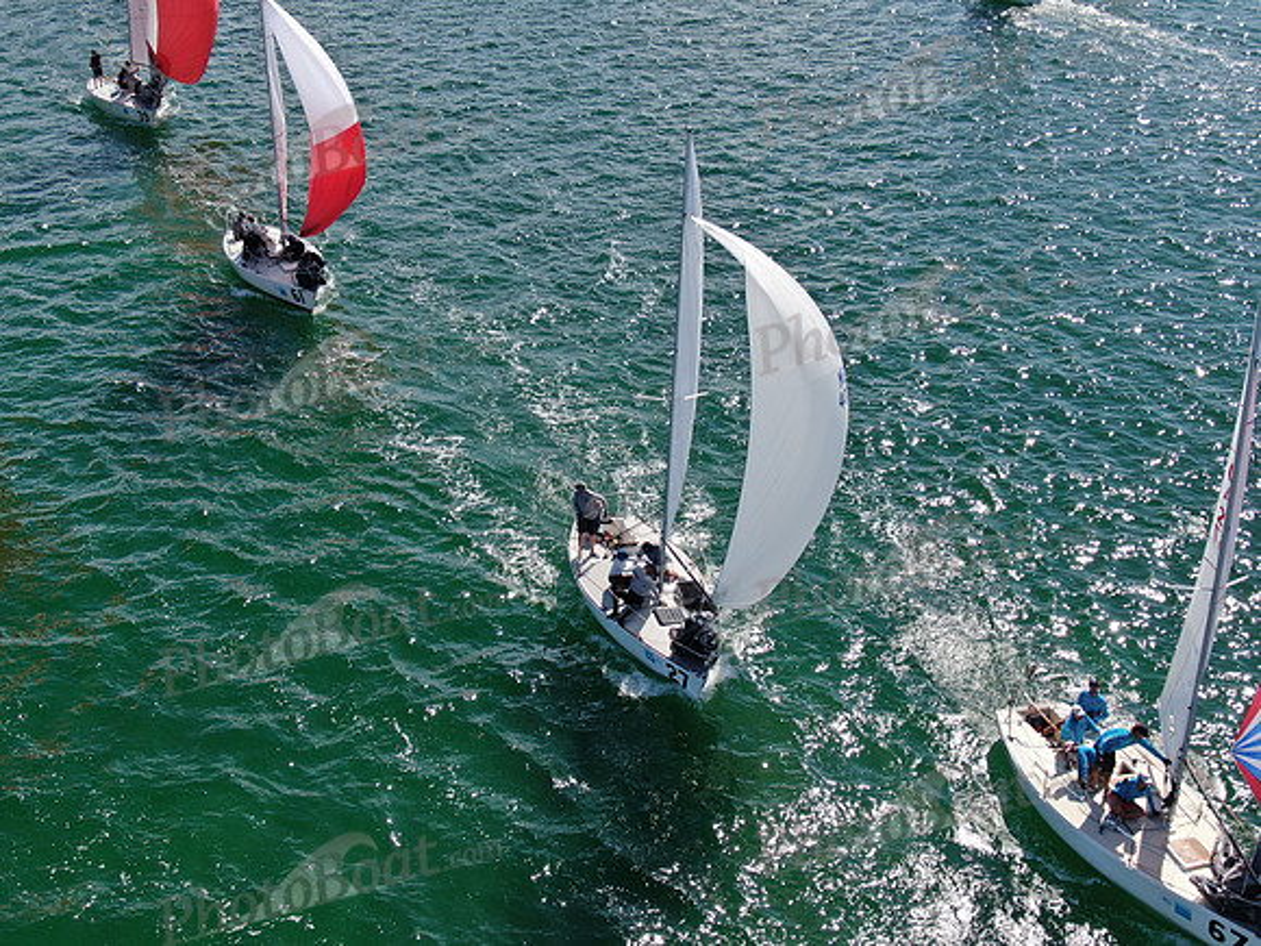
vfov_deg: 30.3
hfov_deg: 39.7
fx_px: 1749
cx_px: 630
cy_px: 473
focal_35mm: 48
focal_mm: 8.6
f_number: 3.8
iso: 100
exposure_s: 1/800
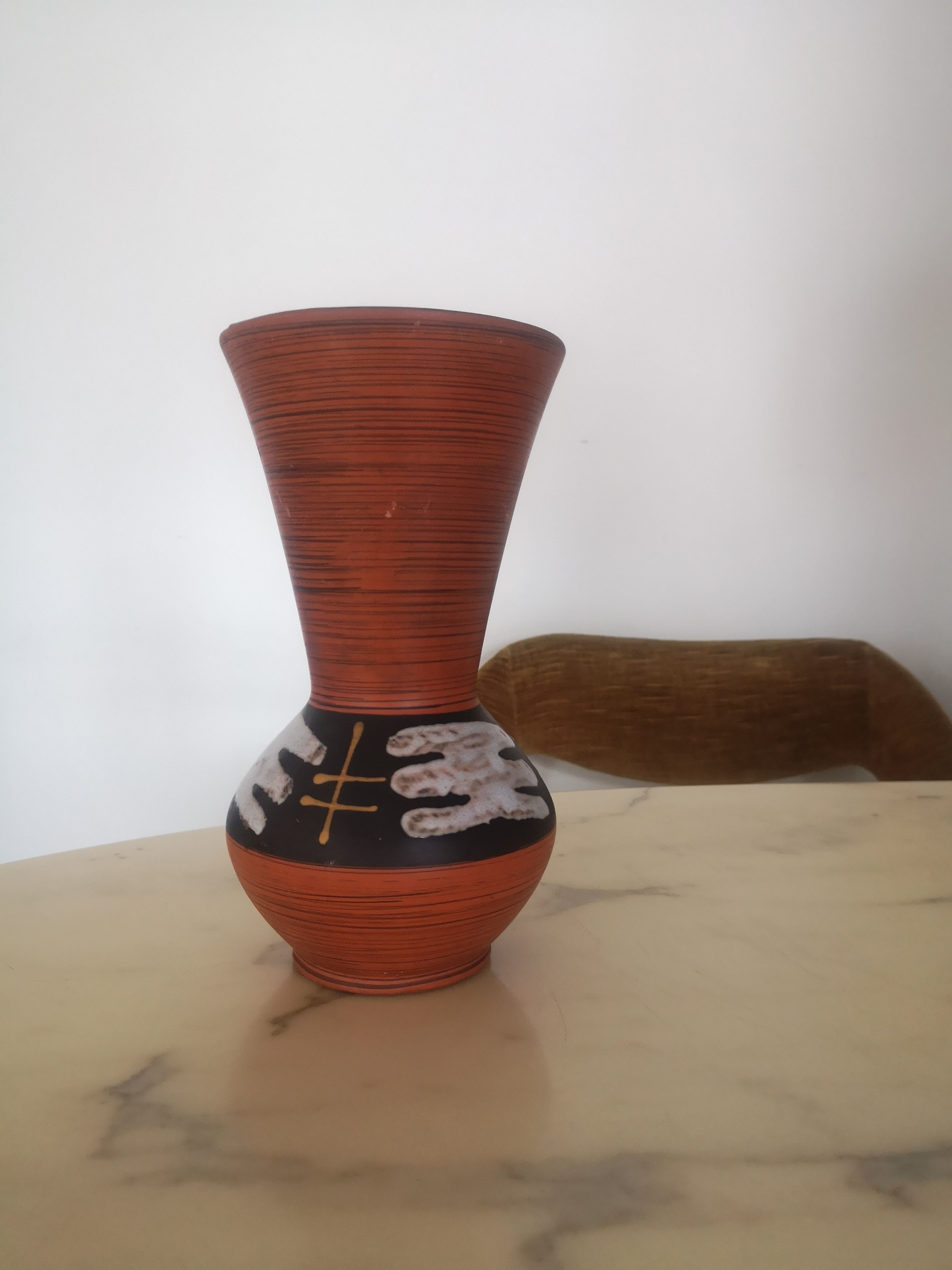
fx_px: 990
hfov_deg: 51.4
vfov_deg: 65.3
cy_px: 635
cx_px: 476
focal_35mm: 27
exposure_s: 1/33.3
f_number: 1.8
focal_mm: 3.95
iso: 320
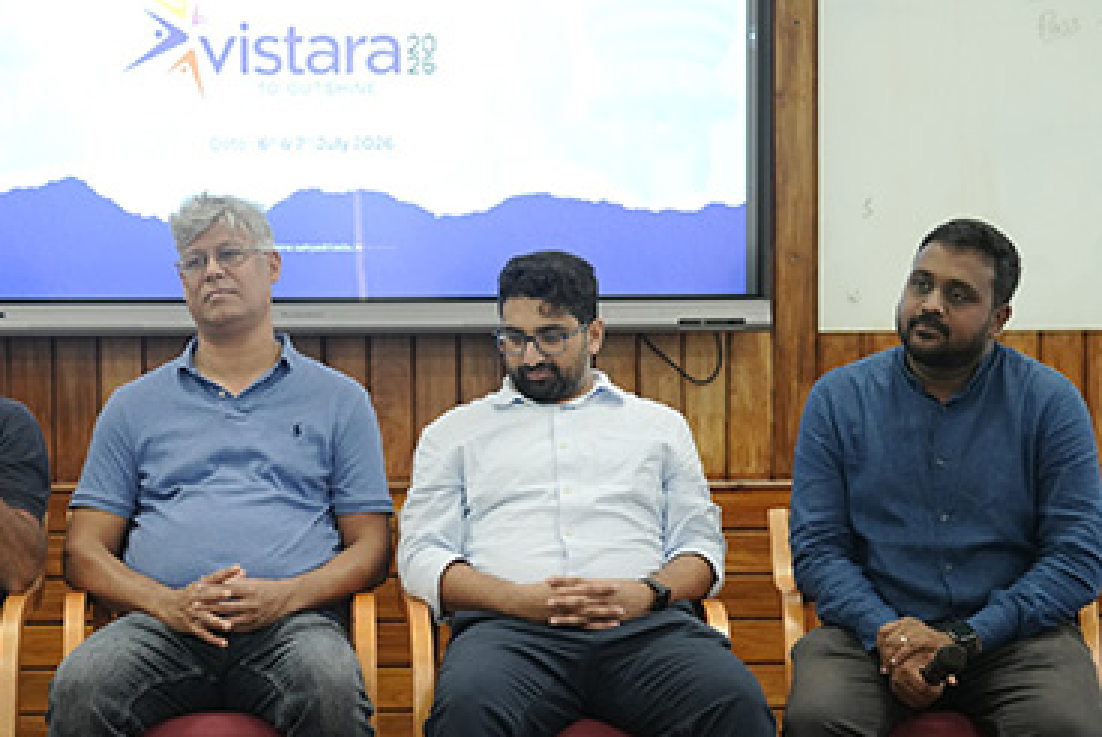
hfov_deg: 17.0
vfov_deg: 11.4
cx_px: 371
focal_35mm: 120
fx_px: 3676
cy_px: 463
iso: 2000
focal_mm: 85
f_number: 4
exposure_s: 1/125
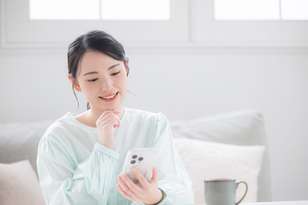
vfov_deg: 11.9
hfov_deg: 17.8
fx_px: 984
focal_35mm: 115
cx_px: 154
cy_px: 102
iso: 1600
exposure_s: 1/320
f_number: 3.5
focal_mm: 115
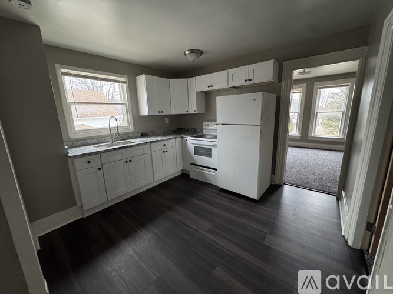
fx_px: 159
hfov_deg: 102.1
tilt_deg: -12.2
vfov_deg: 85.7
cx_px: 196
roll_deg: +2.4
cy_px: 147
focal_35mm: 14
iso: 320
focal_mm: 2.22
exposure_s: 1/82
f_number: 2.2
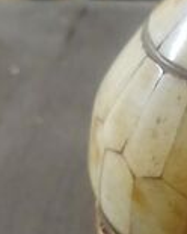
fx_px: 726
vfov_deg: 17.9
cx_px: 285
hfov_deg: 13.7
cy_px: 225
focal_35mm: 105
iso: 640
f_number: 1.8
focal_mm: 3.98
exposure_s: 1/20
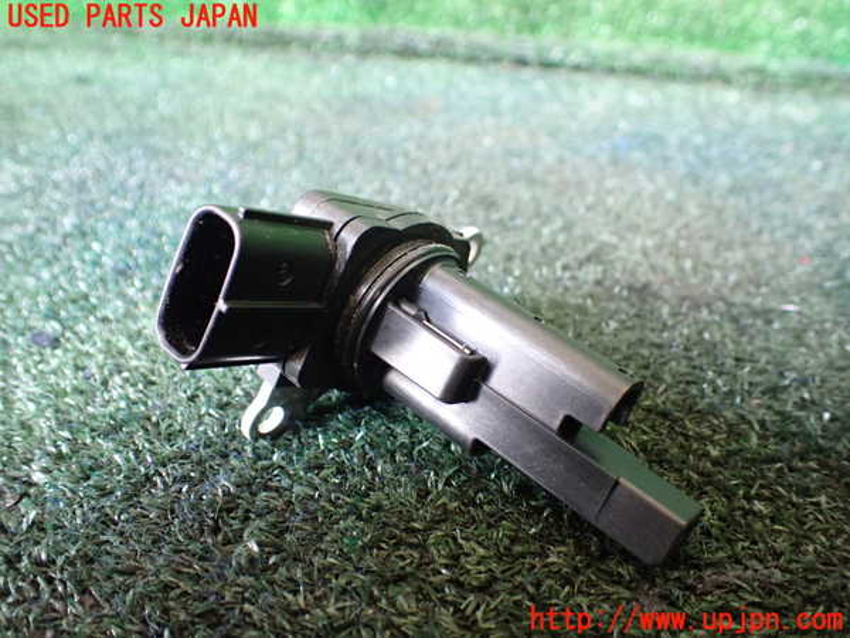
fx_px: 737
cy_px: 319
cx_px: 425
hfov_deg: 60.0
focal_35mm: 30
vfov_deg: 46.8
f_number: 2.3
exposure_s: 1/80
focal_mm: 5.4
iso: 800
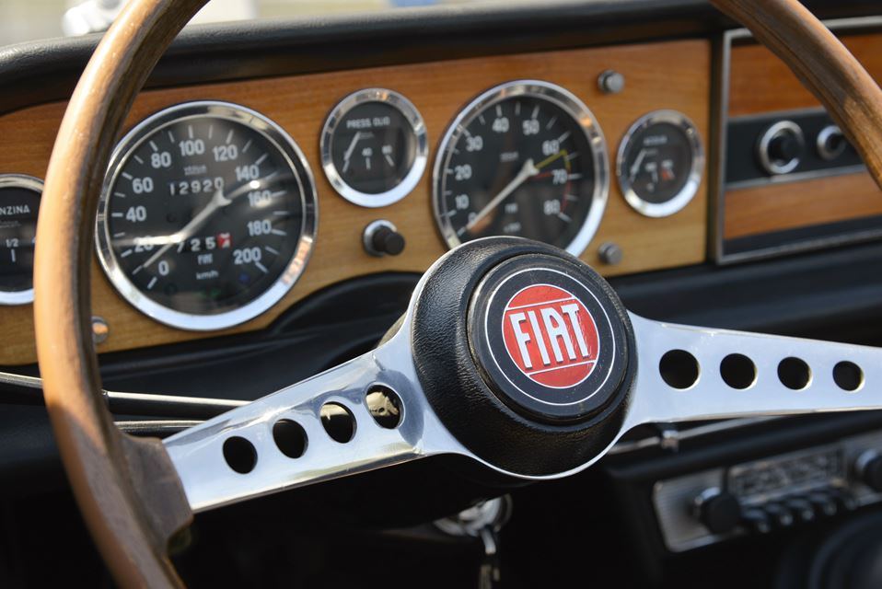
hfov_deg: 36.2
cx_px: 441
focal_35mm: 55
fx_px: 1348
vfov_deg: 24.7
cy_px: 294
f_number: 7.1
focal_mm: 55
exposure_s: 1/200
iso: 200
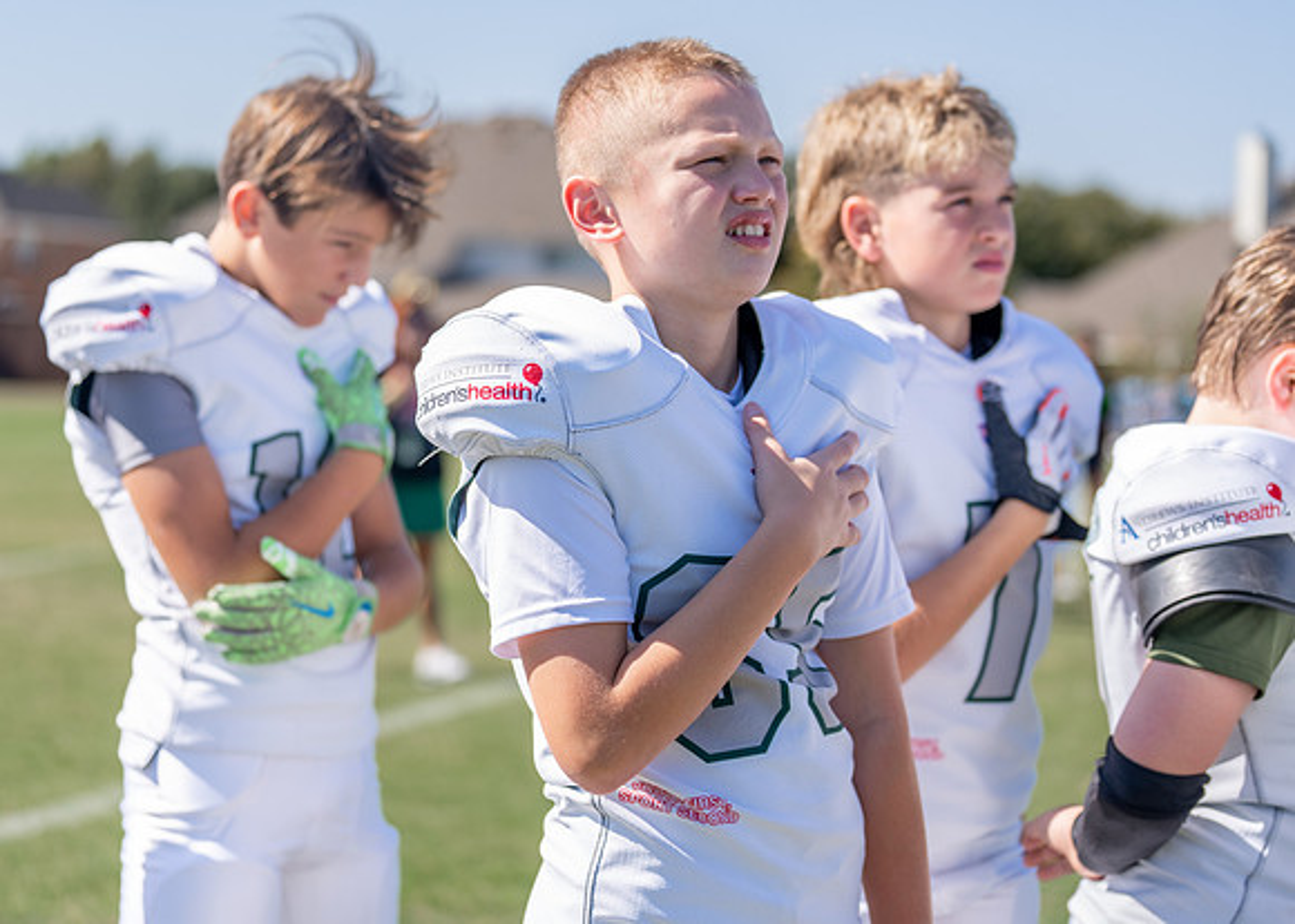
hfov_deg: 25.8
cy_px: 454
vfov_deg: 18.6
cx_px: 617
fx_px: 2826
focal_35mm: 77
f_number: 2.8
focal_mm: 70
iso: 100
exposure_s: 1/1250
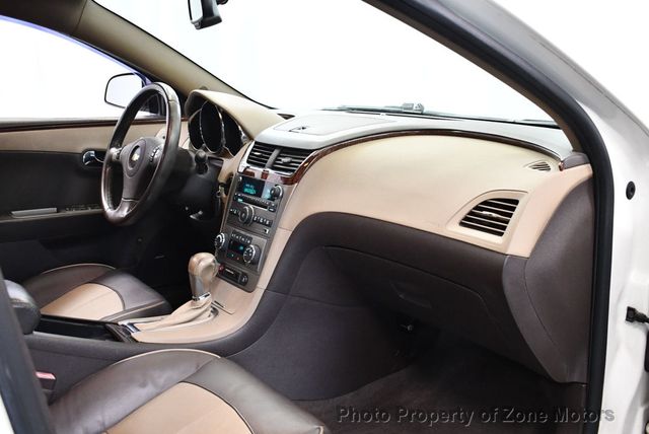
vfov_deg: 36.9
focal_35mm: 36
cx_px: 324
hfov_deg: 53.1
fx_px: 650
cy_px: 217
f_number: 3.5
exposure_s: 1/100
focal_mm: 18
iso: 3200
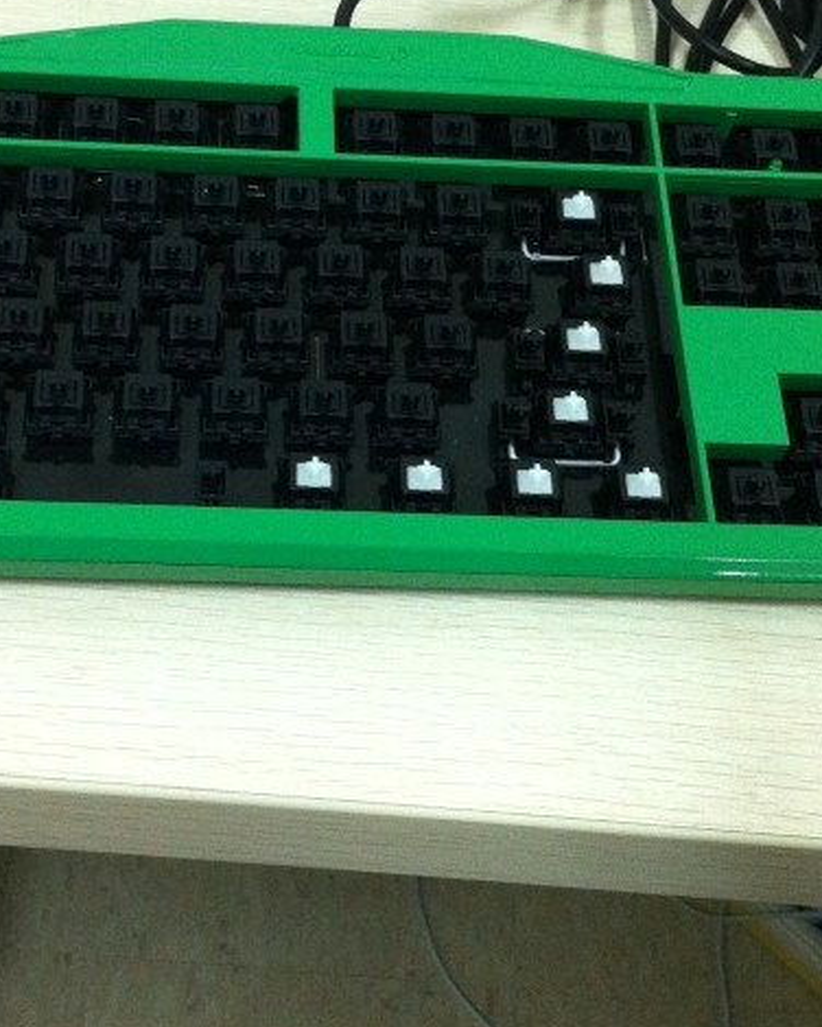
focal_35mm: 70
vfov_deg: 27.0
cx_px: 337
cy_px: 352
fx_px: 2129
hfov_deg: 21.8
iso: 200
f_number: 2.8
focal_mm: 3.85
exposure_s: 1/15
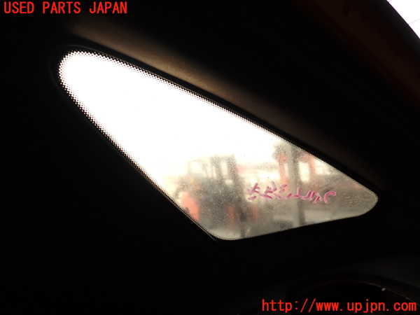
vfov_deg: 54.9
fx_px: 303
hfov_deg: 69.4
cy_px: 158
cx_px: 210
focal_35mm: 25
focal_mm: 4.5
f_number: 2.8
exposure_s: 1/250
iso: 100
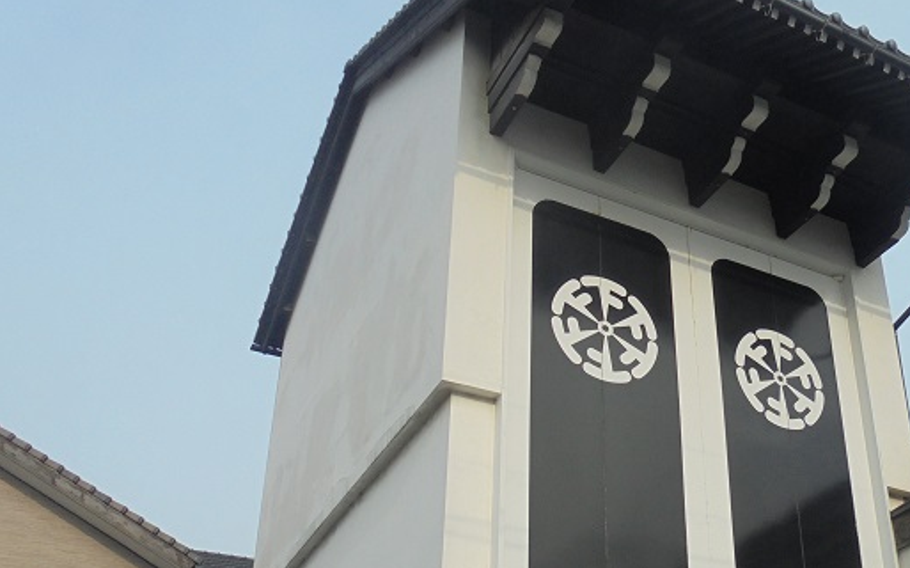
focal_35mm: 43
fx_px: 1066
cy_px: 401
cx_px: 649
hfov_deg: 45.1
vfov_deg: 29.5
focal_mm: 4.6
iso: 100
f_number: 3.5
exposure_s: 1/800
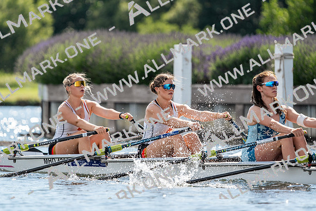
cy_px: 106
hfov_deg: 4.6
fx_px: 3898
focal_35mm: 444
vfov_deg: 3.1
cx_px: 158
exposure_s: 1/2000
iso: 400
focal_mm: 444
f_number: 6.3
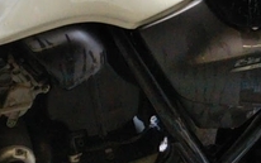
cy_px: 116
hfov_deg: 11.3
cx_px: 63
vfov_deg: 7.1
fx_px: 1317
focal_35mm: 185
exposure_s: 1/93
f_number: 2.2
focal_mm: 4
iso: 80
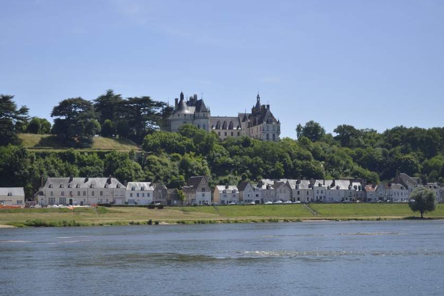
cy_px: 150
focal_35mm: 81
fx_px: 999
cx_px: 186
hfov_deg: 25.0
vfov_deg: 16.9
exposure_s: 1/1250
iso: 200
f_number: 5.3
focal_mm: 44
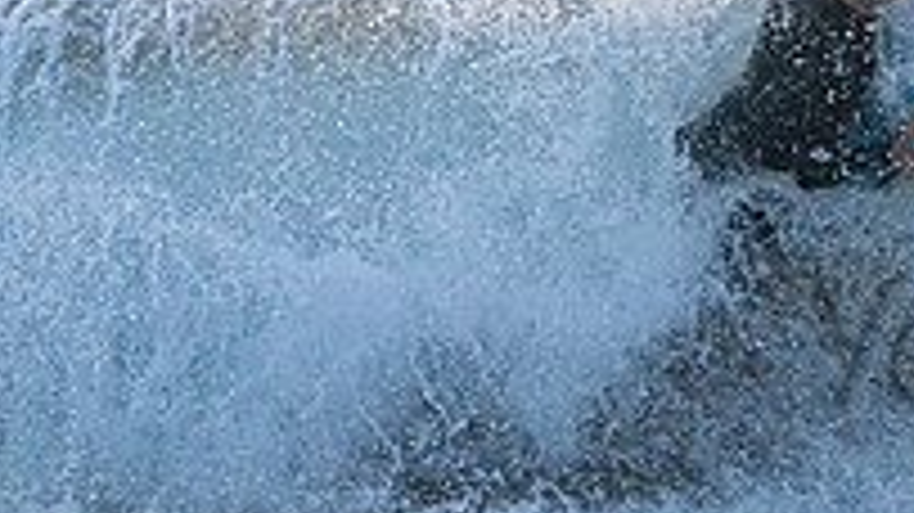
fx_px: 52183
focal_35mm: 2154
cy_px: 299
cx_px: 1279
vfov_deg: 0.6
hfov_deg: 1.0
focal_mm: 480
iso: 720
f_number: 5.6
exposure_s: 1/1250
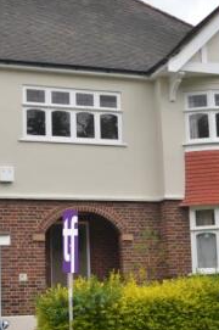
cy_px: 162
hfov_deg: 17.8
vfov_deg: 26.6
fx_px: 697
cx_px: 163
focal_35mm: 76
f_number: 5.6
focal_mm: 21
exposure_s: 1/250
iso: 100
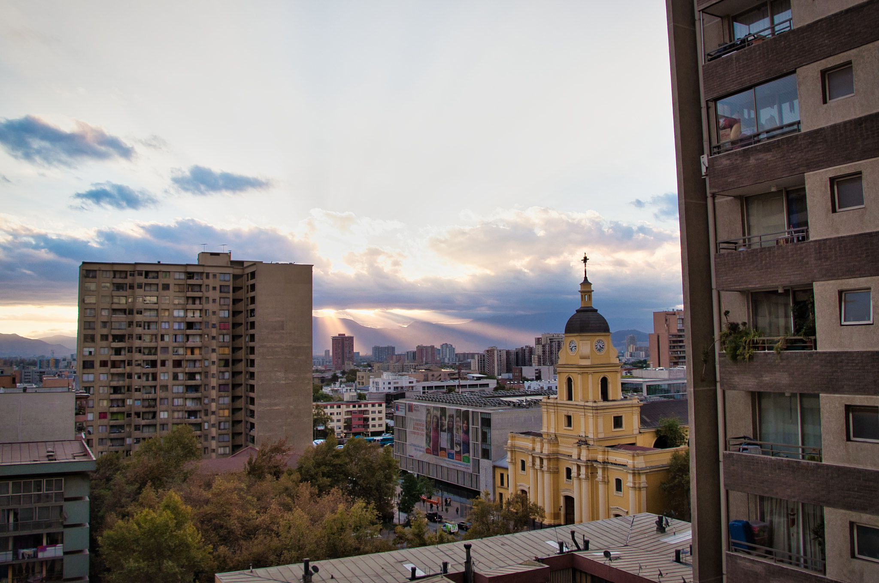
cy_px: 292
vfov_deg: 47.8
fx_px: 658
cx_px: 440
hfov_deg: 67.5
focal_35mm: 27
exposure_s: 1/250
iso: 200
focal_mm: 18
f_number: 8
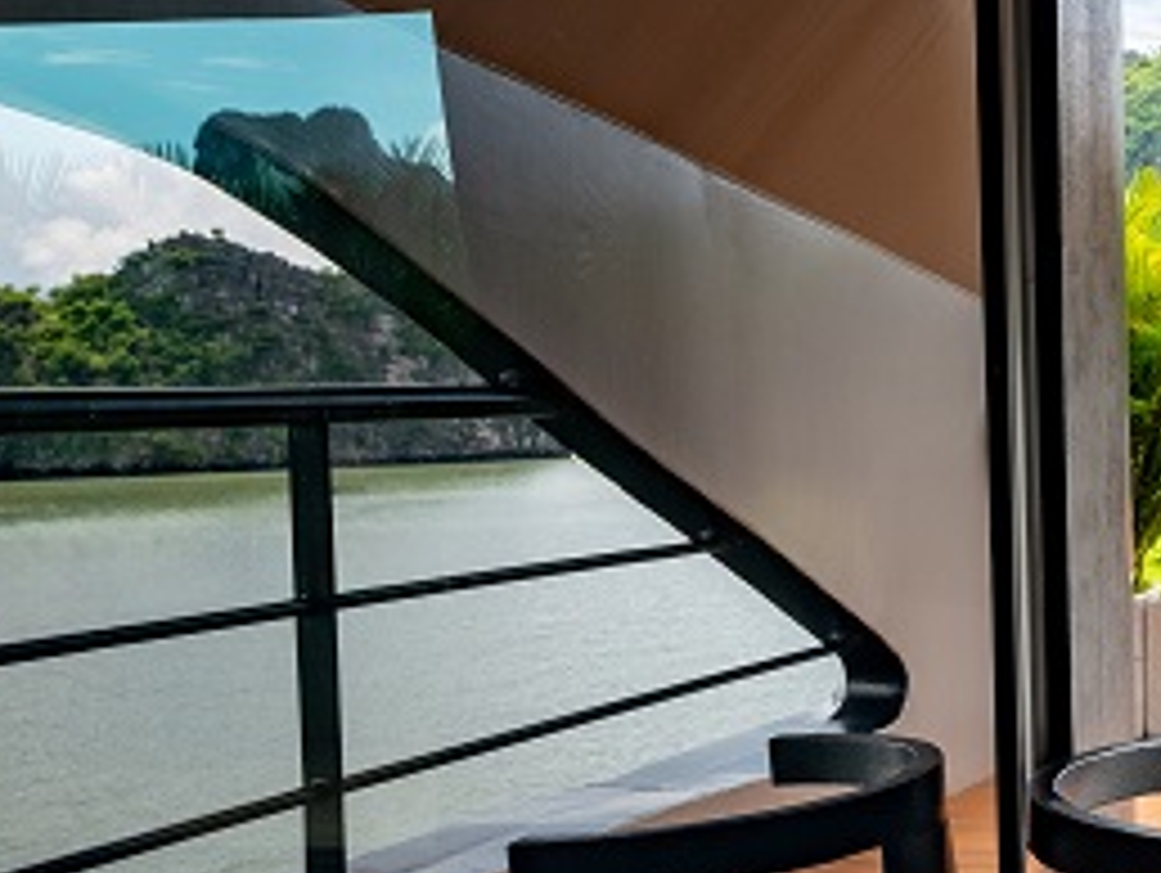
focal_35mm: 62
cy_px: 459
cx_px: 1467
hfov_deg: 26.8
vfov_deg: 23.7
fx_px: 2081
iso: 400
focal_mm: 20
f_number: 8
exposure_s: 1/50
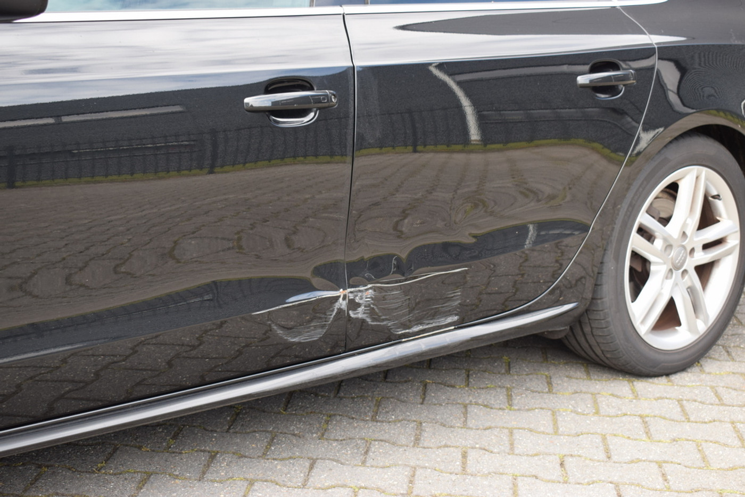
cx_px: 372
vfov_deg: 23.8
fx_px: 1179
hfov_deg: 35.1
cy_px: 248
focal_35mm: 57
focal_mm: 38
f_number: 6.3
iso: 400
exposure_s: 1/160
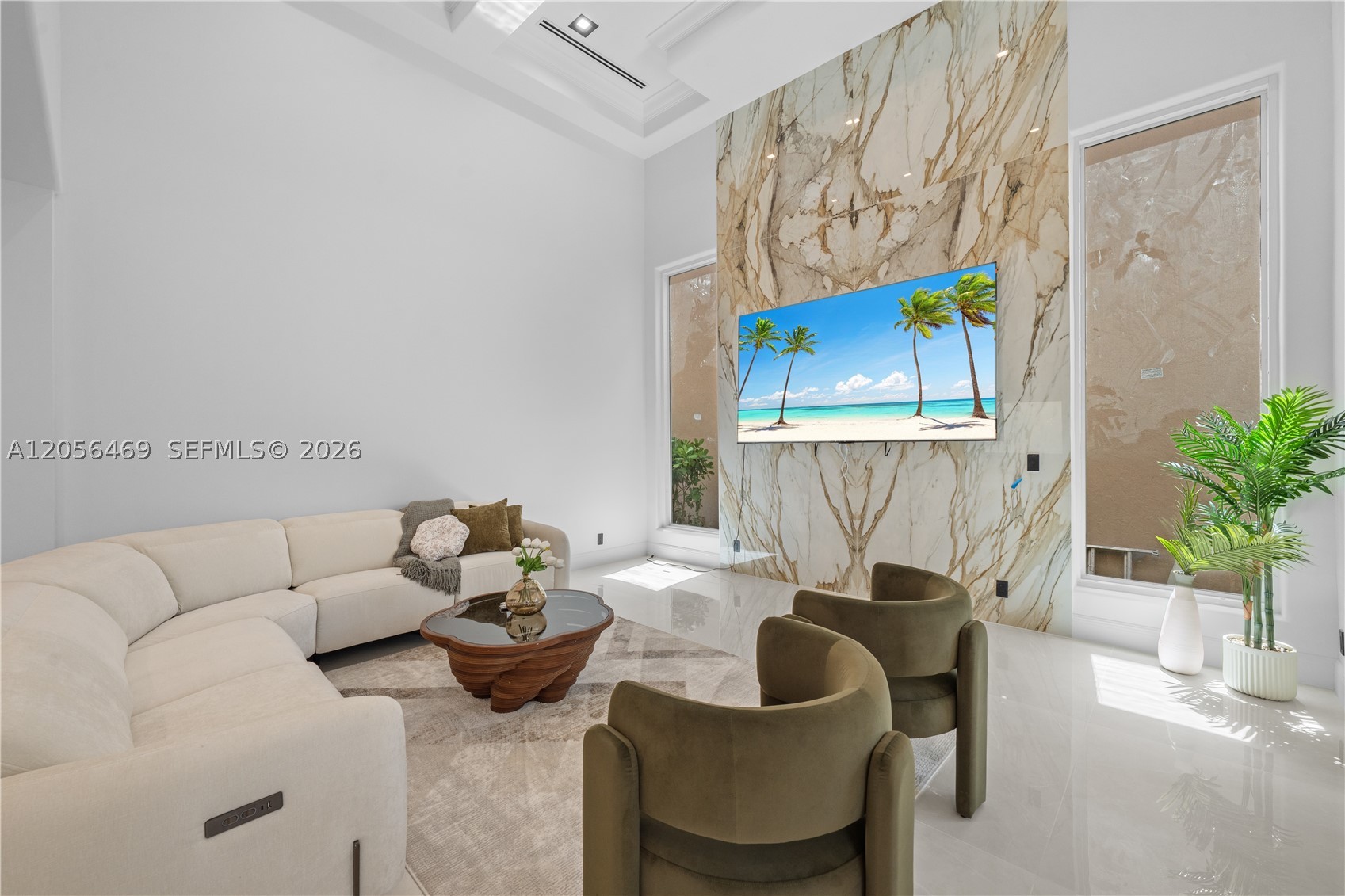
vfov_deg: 81.2
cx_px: 672
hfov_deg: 104.3
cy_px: 448
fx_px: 523
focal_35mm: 14
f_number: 8
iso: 640
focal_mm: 14
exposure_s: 1/30
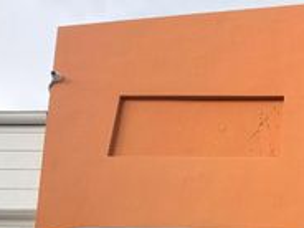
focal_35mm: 38
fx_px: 334
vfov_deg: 31.9
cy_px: 268
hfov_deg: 41.5
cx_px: 314
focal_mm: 2.22
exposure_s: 1/121
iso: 100
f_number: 2.2
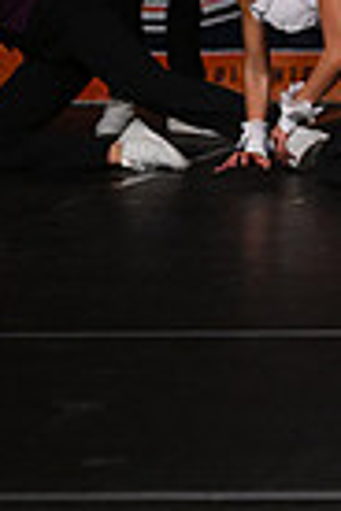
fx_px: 5981
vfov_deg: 4.9
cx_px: 1008
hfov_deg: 3.2
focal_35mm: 421
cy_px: -154
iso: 8000
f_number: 4
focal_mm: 100
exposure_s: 1/1000
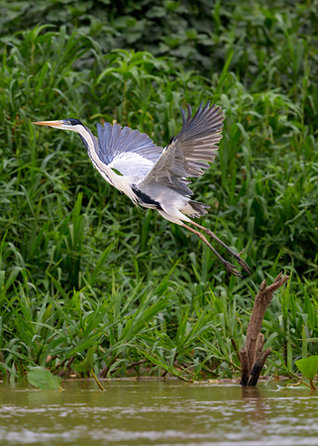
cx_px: 169
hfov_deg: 2.4
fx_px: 7700
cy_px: 221
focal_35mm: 608
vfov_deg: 3.3
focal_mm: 400
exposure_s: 1/2000
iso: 360
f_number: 3.5
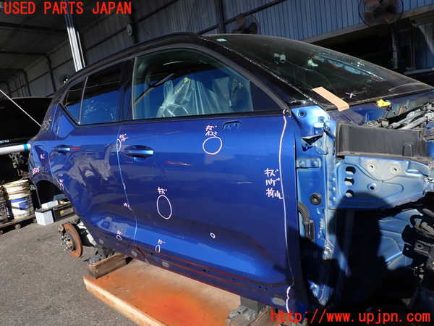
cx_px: 217
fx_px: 313
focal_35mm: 25
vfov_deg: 54.9
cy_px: 163
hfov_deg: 69.4
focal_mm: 4.5
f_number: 8
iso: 100
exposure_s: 1/125
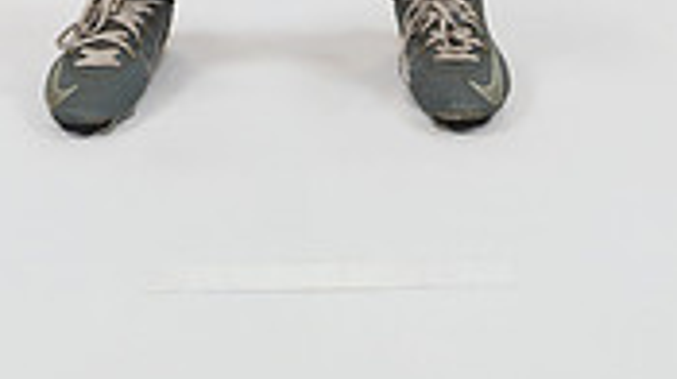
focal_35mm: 99
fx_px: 1773
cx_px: 294
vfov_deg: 10.7
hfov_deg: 21.6
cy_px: -468
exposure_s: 1/125
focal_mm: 36.7
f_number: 4
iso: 400
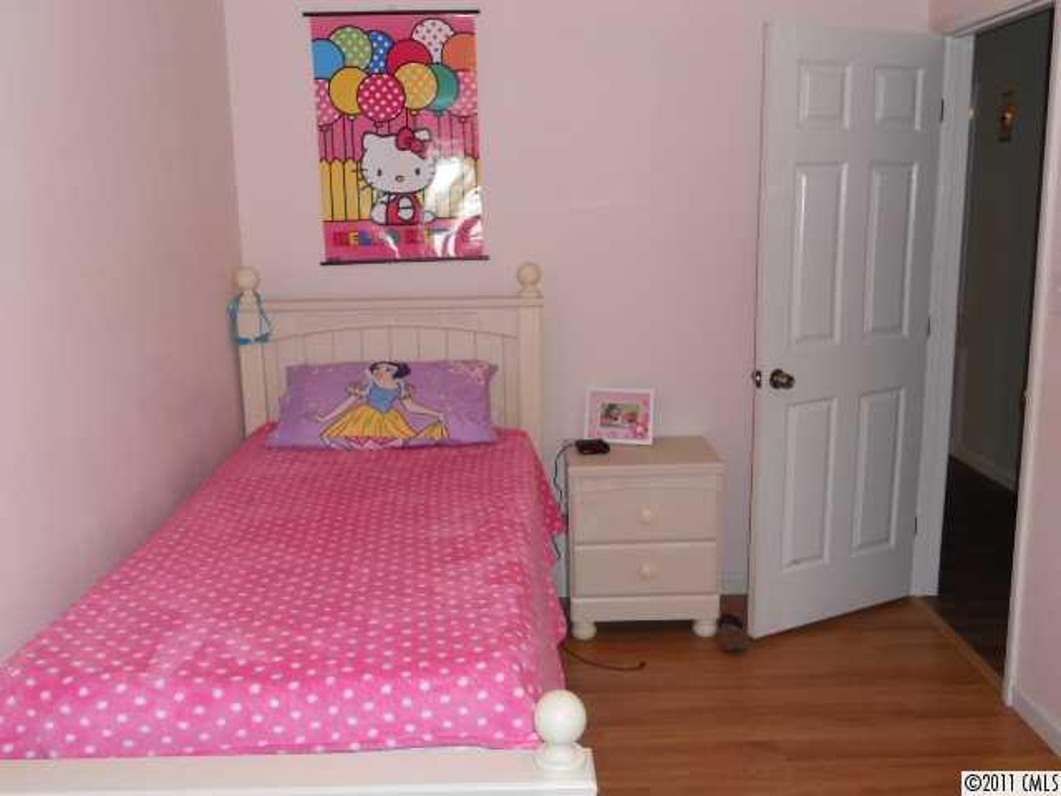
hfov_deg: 56.8
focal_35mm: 32
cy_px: 398
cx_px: 530
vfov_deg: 44.2
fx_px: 981
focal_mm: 5.8
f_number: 3.5
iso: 200
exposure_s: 1/25
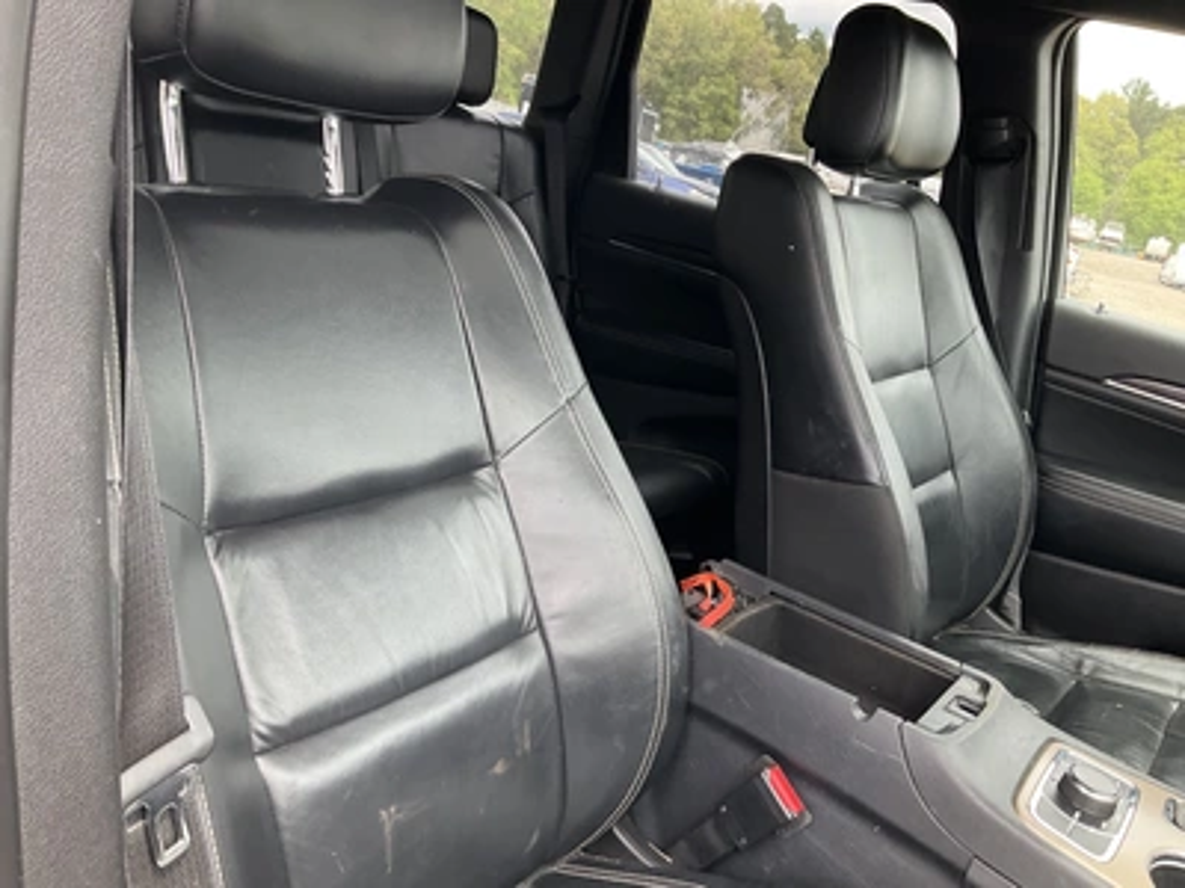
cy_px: 444
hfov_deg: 61.7
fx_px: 993
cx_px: 592
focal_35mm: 29
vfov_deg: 48.2
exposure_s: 1/122
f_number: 1.8
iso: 40
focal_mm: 3
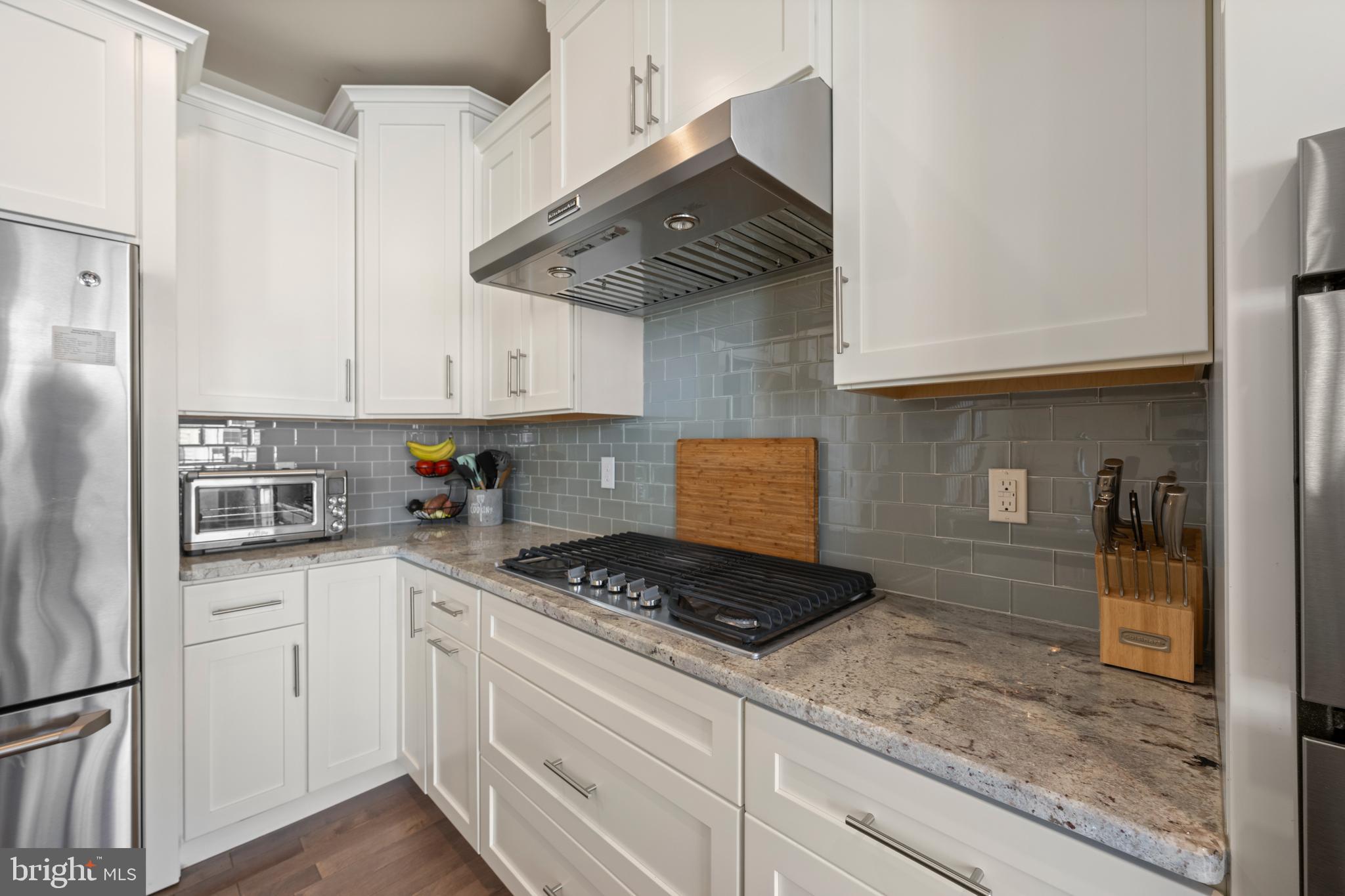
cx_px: 672
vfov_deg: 81.2
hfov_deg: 104.3
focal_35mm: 14
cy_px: 448
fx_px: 523
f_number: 7.1
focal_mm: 14
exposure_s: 1/6
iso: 400
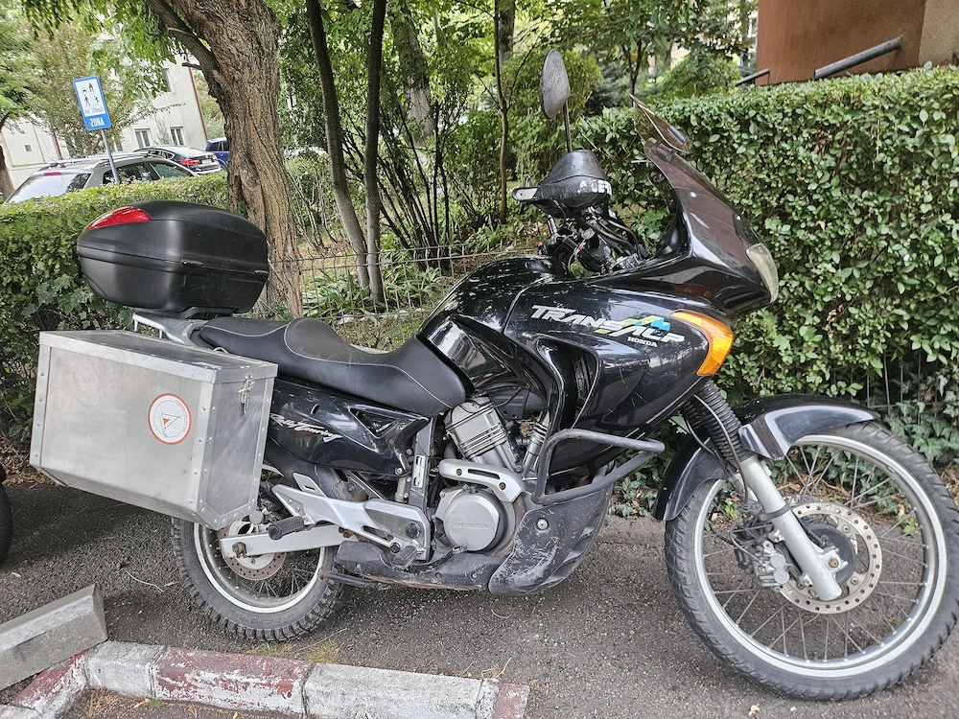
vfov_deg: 58.9
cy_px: 360
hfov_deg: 73.9
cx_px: 480
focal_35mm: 23
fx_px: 637
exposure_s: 1/100
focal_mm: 5.4
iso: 500
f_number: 1.8
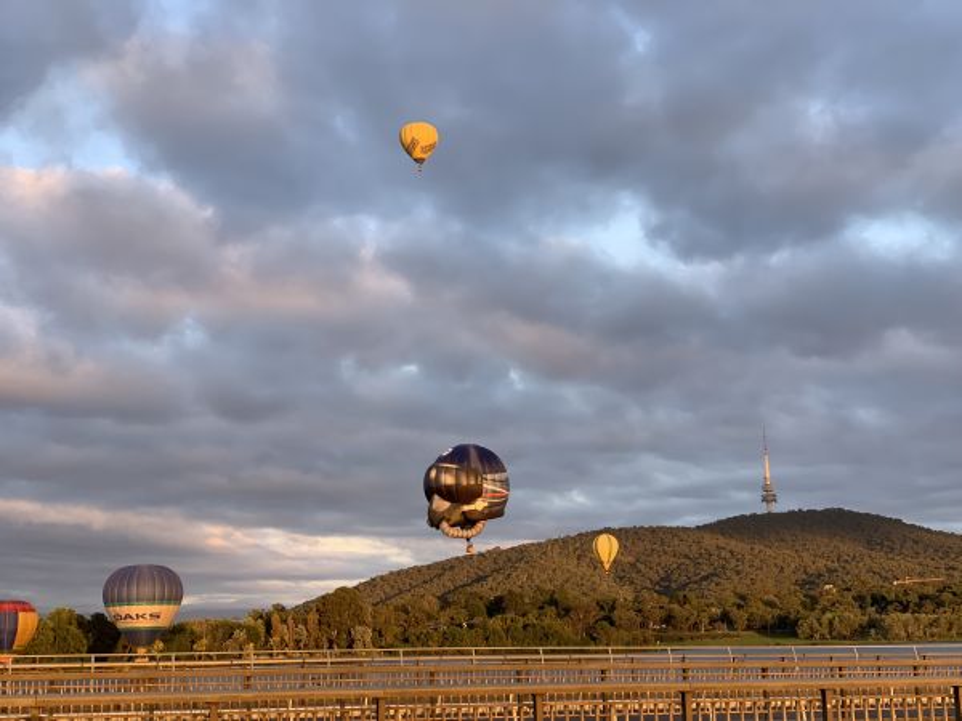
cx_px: 481
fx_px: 1445
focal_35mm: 52
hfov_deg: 36.8
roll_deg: +1.4
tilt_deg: +13.0
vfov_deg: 28.0
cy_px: 360
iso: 16
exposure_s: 1/103
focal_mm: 6
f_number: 2.4
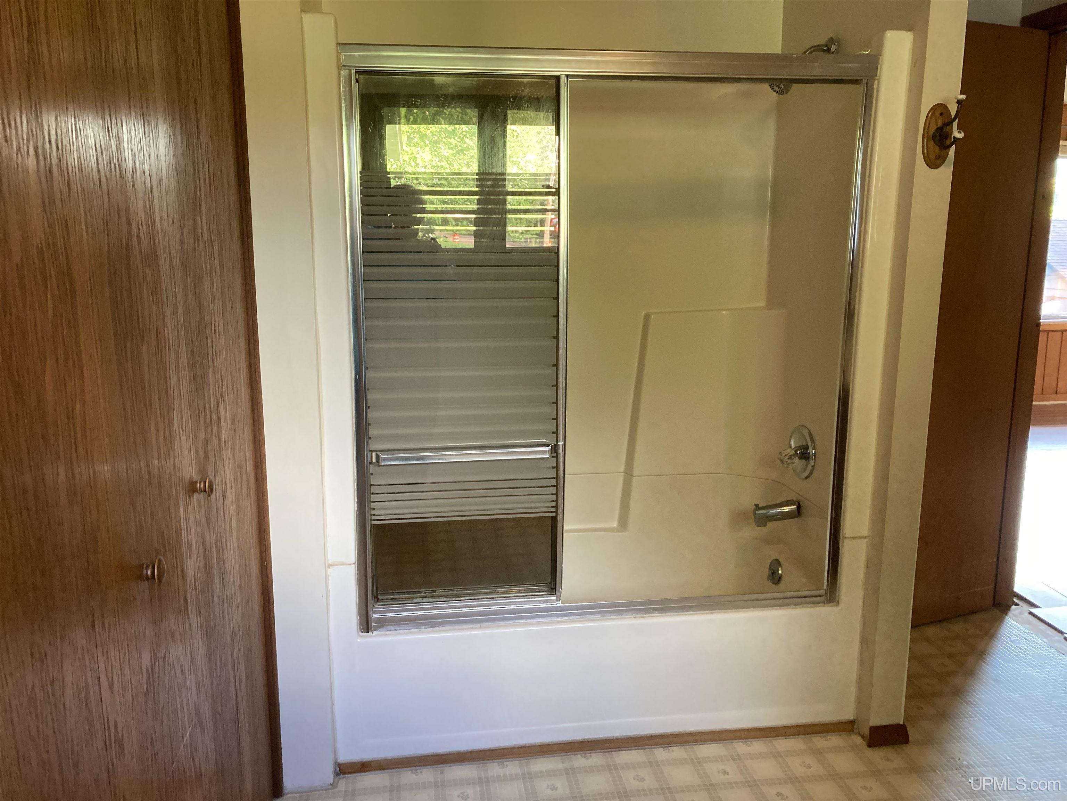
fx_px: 863
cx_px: 534
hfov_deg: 63.4
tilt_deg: -11.0
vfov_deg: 49.7
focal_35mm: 28
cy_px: 400
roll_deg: -0.3
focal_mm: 3.99
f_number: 1.8
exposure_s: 1/60
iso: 250
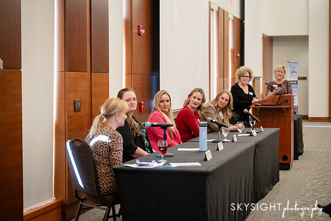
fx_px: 697
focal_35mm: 76
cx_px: 166
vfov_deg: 18.0
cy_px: 110
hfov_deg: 26.7
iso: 3200
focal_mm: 75
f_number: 2.8
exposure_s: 1/250
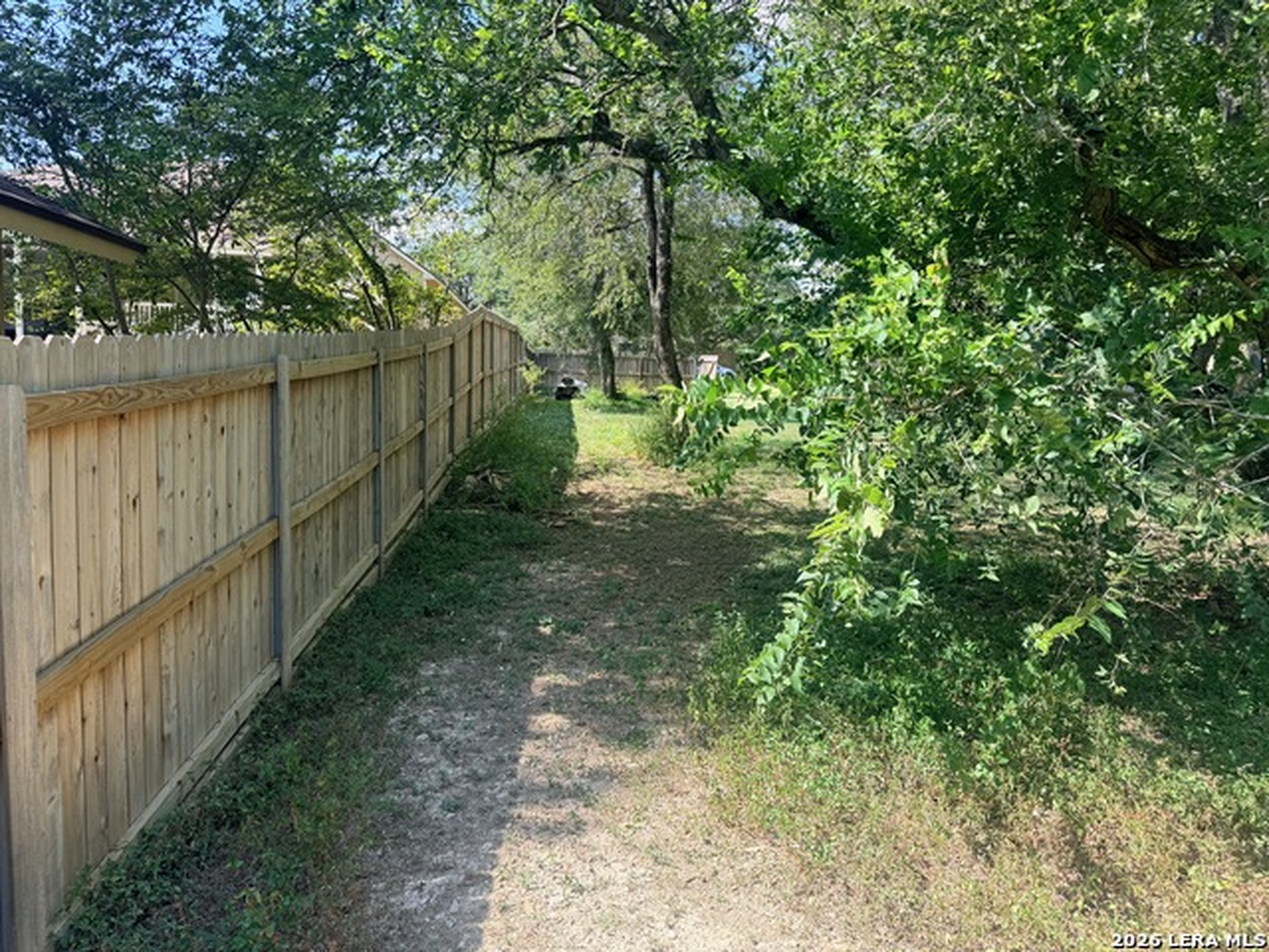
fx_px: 880
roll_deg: -1.2
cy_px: 476
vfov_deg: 56.8
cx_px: 634
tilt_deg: -5.5
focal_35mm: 24
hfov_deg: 71.6
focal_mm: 6.76
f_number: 1.78
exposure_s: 1/1032
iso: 100
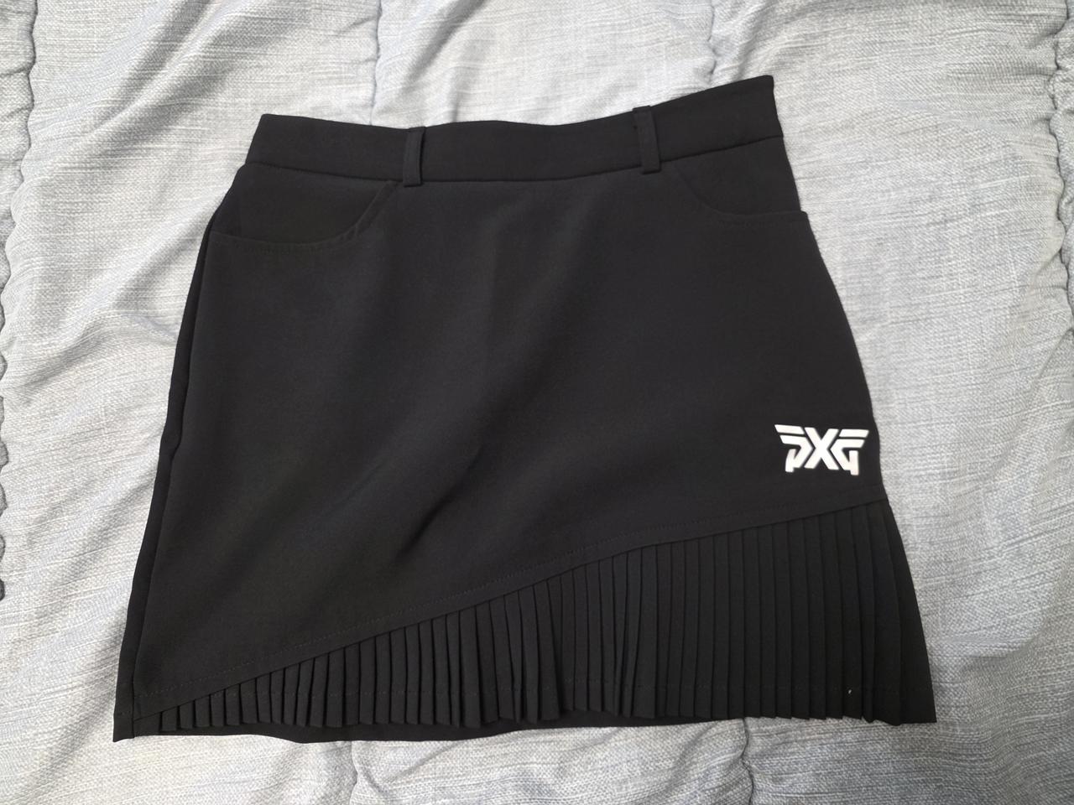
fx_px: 714
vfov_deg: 58.9
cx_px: 537
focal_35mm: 23
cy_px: 402
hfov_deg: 73.9
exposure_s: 1/120
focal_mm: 6.3
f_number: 1.7
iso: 500
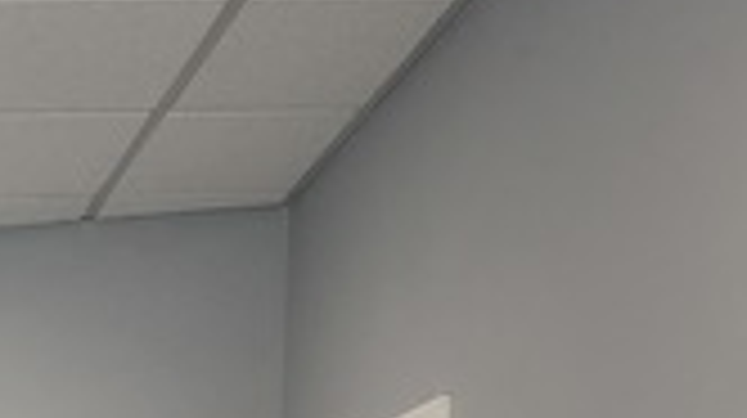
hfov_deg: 19.0
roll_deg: -1.4
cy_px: 733
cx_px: -324
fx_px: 1999
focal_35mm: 101
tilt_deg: -0.3
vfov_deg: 11.2
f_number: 1.78
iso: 160
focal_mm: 6.76
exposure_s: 1/120
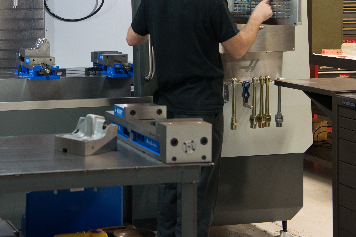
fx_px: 841
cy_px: 16
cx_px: 73
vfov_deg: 15.9
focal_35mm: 85
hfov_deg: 23.6
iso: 400
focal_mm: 45
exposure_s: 1/30
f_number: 5.6
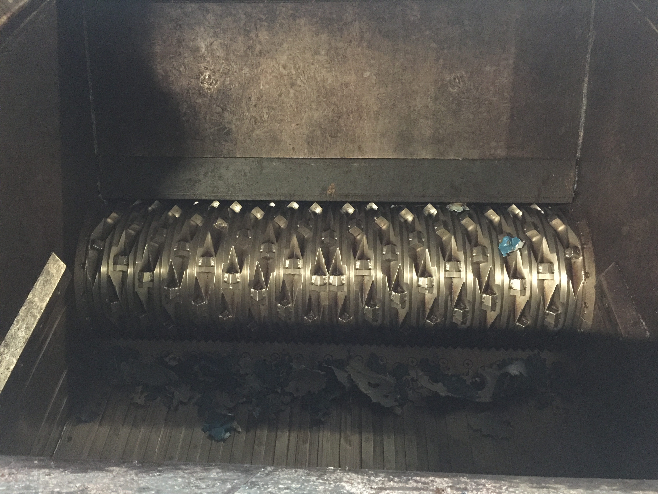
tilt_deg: -45.0
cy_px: 247
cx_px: 329
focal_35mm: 29
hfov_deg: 61.7
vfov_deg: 48.2
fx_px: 551
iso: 200
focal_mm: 4.15
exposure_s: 1/4
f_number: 2.2
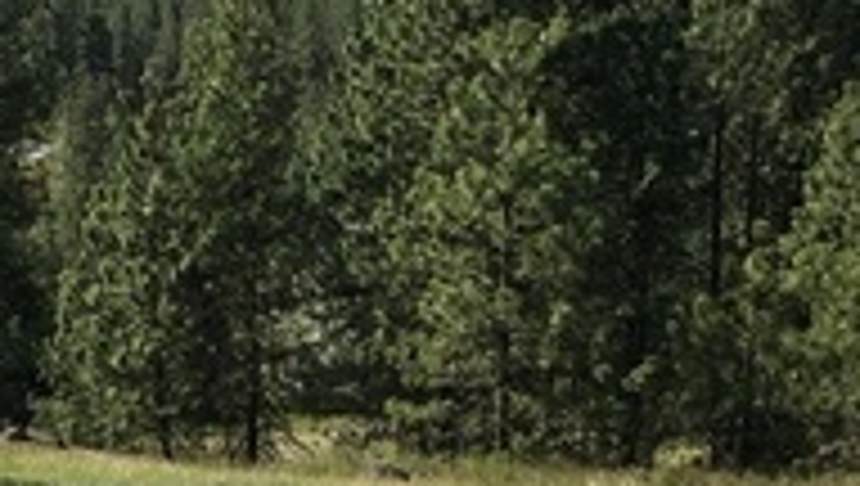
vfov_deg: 9.2
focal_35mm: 132
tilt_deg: -10.6
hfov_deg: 16.2
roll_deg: -1.6
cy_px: 459
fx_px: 3014
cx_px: 437
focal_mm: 4.15
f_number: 2.2
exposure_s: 1/1672
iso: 25
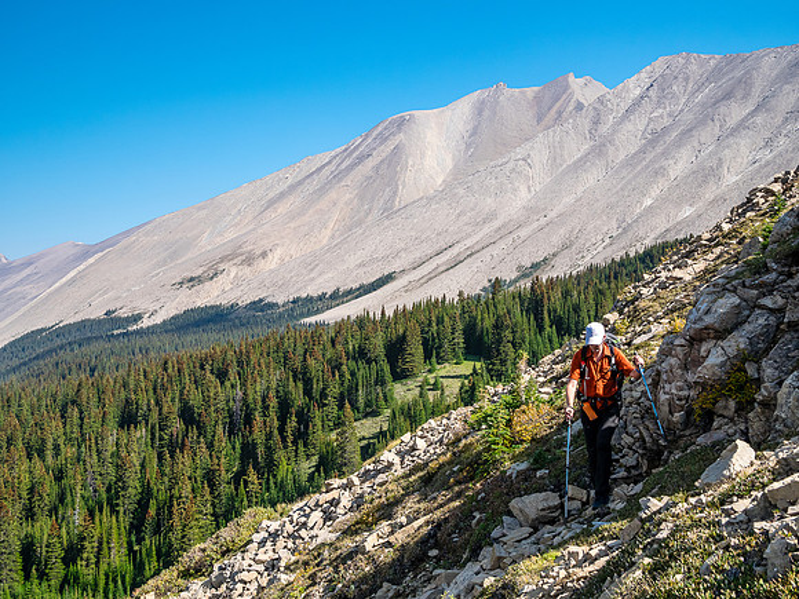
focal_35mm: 44
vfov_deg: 32.9
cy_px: 300
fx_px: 1016
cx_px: 400
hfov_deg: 42.9
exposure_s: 1/160
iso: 200
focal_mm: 22
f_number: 8
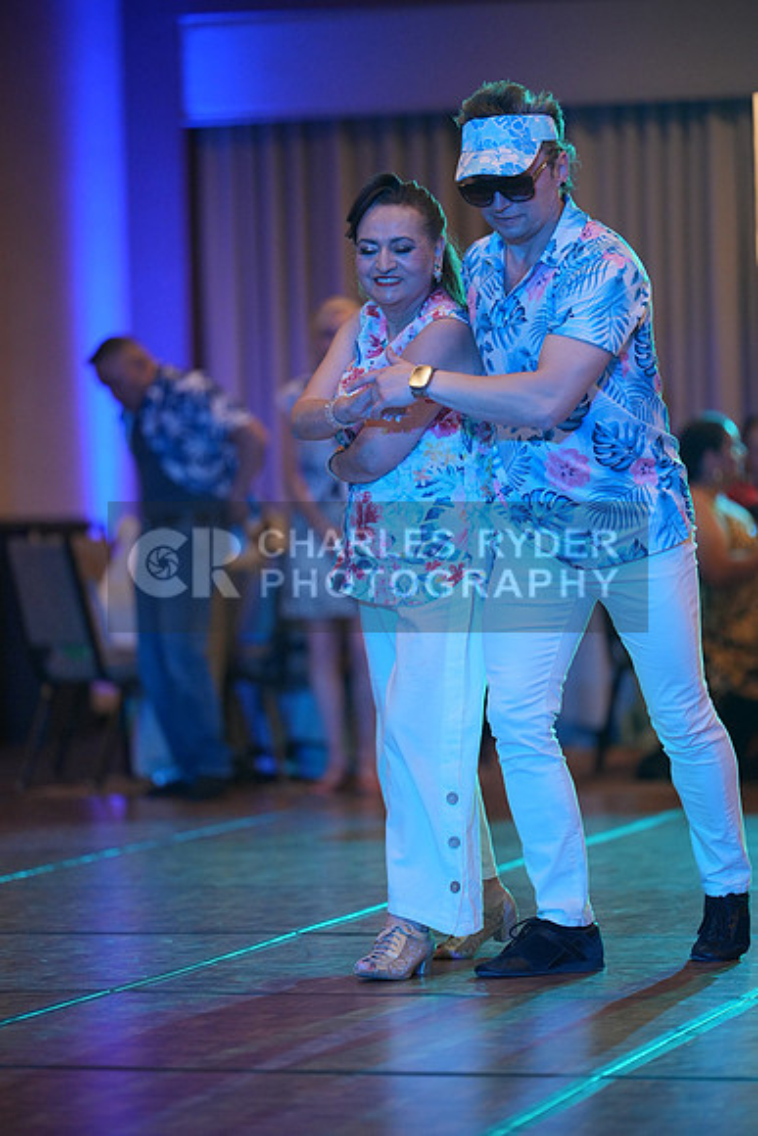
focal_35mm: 150
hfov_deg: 9.2
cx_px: 379
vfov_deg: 13.7
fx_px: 4734
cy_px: 568
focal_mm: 150
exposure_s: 1/400
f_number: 2
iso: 2000
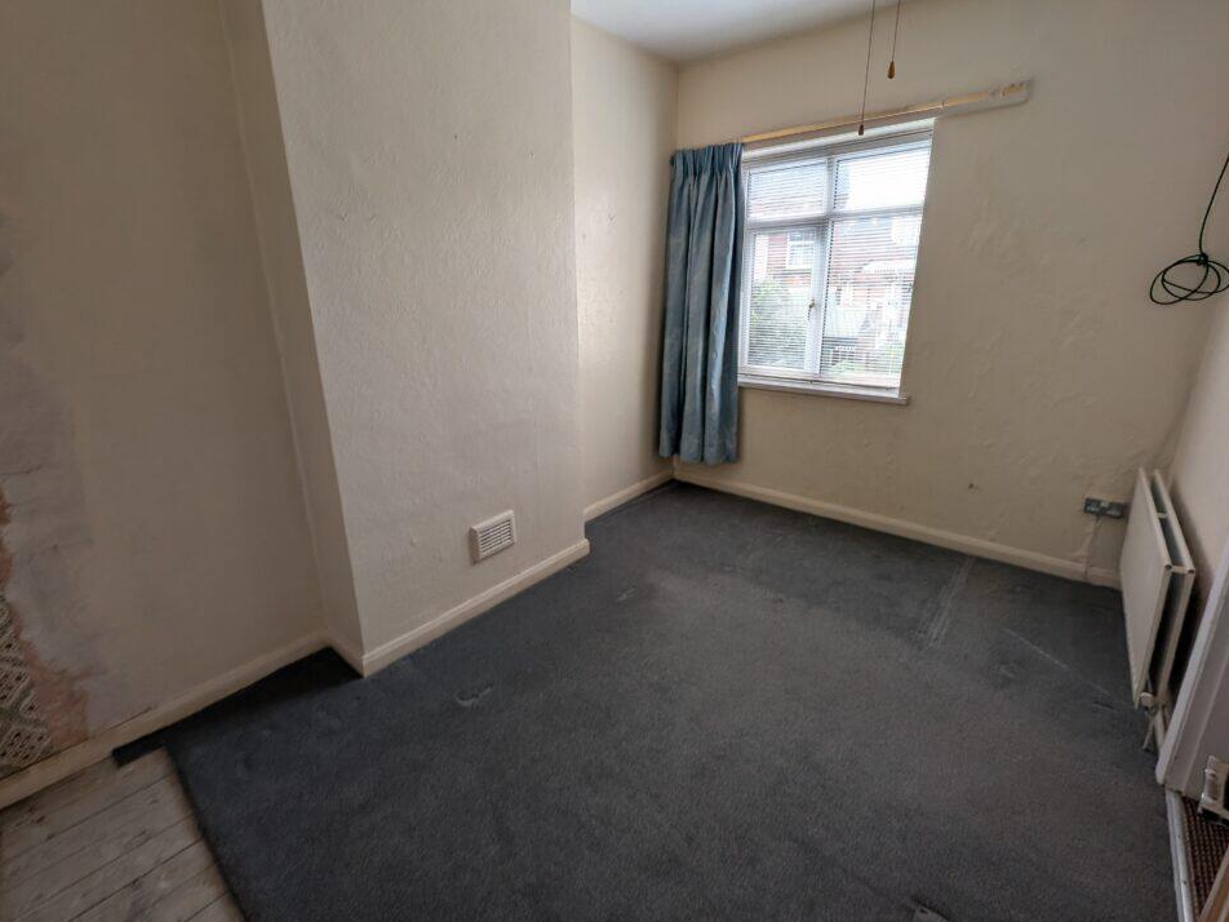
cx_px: 596
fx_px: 497
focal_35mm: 14
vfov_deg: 85.6
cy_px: 435
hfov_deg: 102.0
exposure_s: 1/80.2
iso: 52
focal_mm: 1.95
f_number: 2.2
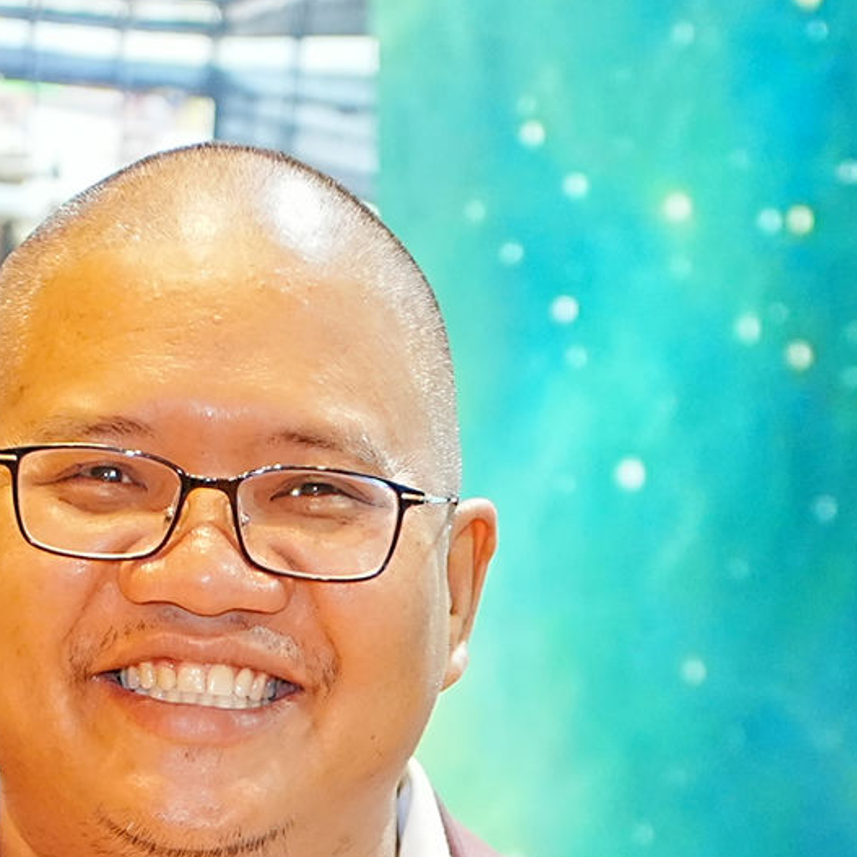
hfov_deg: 5.4
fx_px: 9103
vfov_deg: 5.3
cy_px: 1412
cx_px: 644
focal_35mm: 325
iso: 2000
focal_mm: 70
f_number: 2.8
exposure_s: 1/160
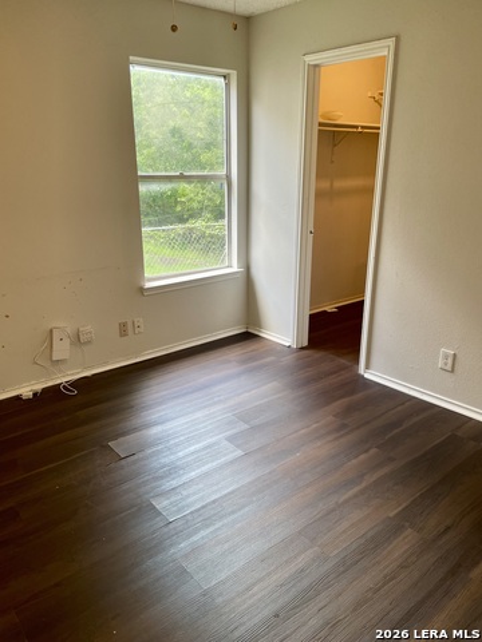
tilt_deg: -19.8
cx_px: 241
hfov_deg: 53.1
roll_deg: -1.7
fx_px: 483
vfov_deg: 67.3
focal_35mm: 26
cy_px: 321
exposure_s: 1/121
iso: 80
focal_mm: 4.2
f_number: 1.6
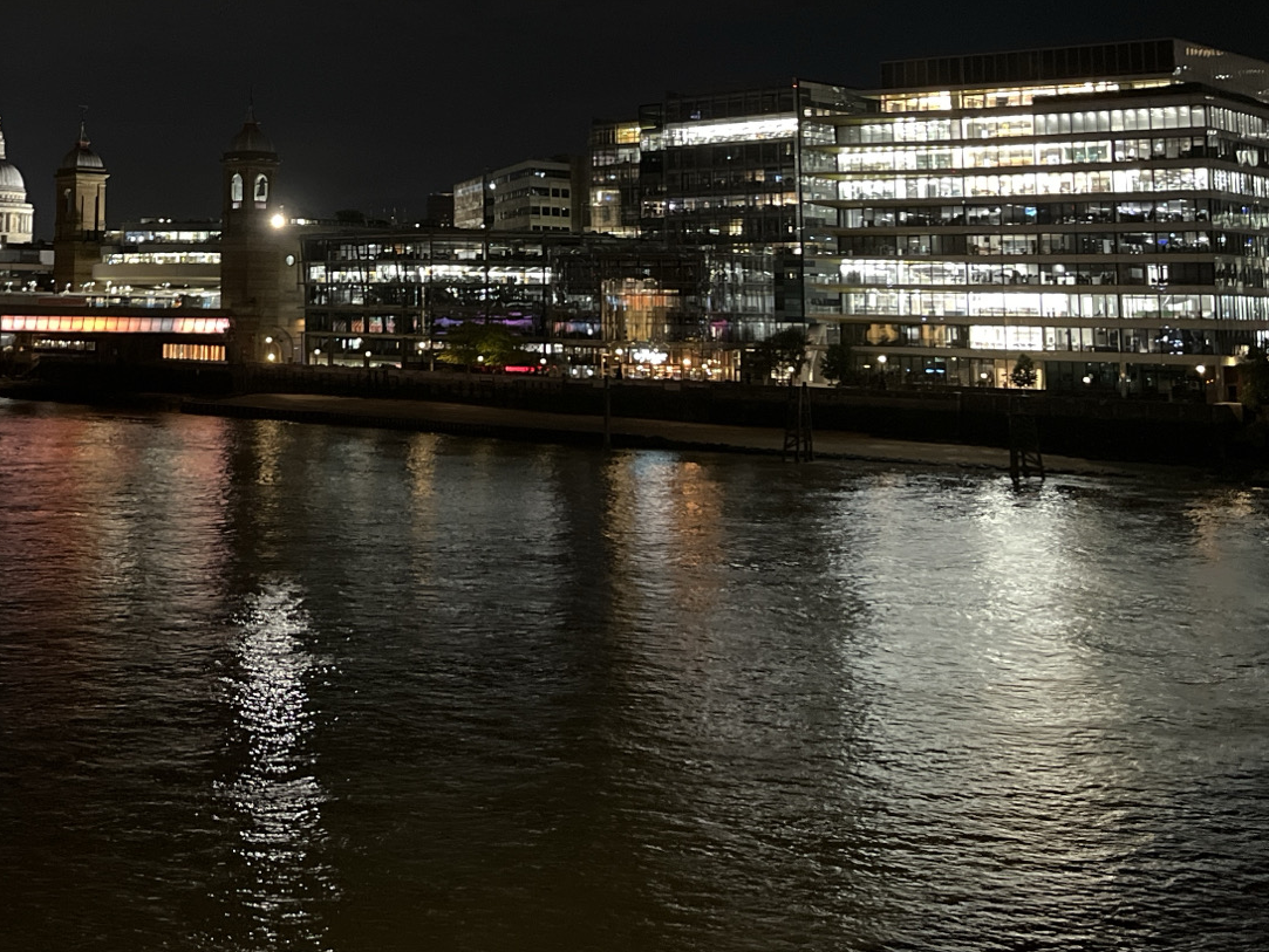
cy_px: 97
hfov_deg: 38.0
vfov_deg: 29.1
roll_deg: -0.8
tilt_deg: +6.6
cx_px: 228
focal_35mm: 48
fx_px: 1760
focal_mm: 5.1
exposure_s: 1/19
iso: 1000
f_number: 1.6
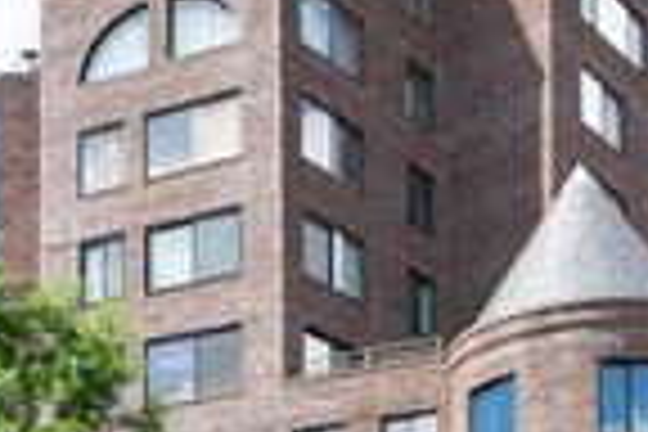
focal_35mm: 66
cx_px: 122
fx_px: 1188
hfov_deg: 29.7
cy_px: 362
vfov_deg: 20.3
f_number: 8
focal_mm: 19
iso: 200
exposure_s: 1/320
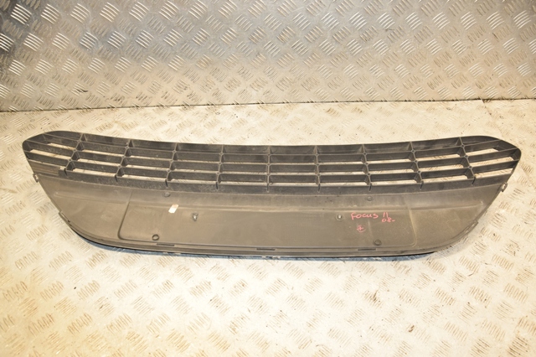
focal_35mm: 27
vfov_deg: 47.9
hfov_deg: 67.4
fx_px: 402
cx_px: 268
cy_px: 178
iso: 800
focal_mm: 18
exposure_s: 1/200
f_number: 6.3
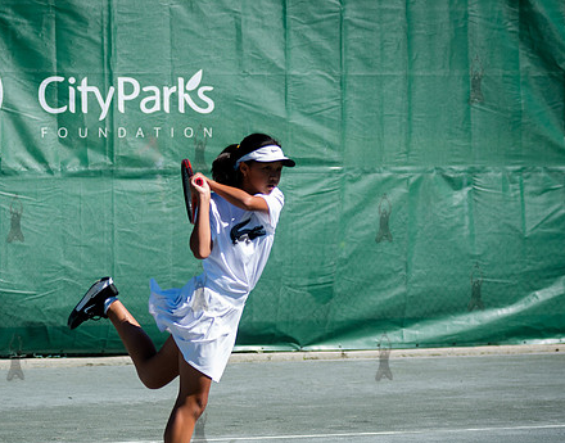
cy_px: 209
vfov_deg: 7.6
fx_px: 3352
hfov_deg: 9.6
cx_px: 158
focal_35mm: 202
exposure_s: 1/1250
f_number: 4
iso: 200
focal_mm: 105
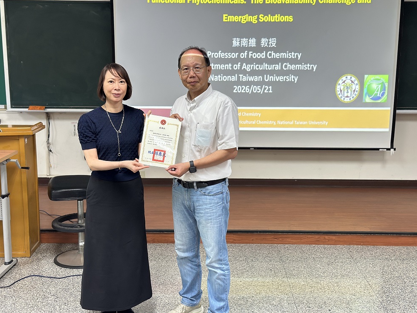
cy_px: 158
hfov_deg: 38.9
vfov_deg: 29.7
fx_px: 590
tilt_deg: -10.8
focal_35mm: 49
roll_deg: -0.4
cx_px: 208
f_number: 1.78
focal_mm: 6.86
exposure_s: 1/60
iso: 200
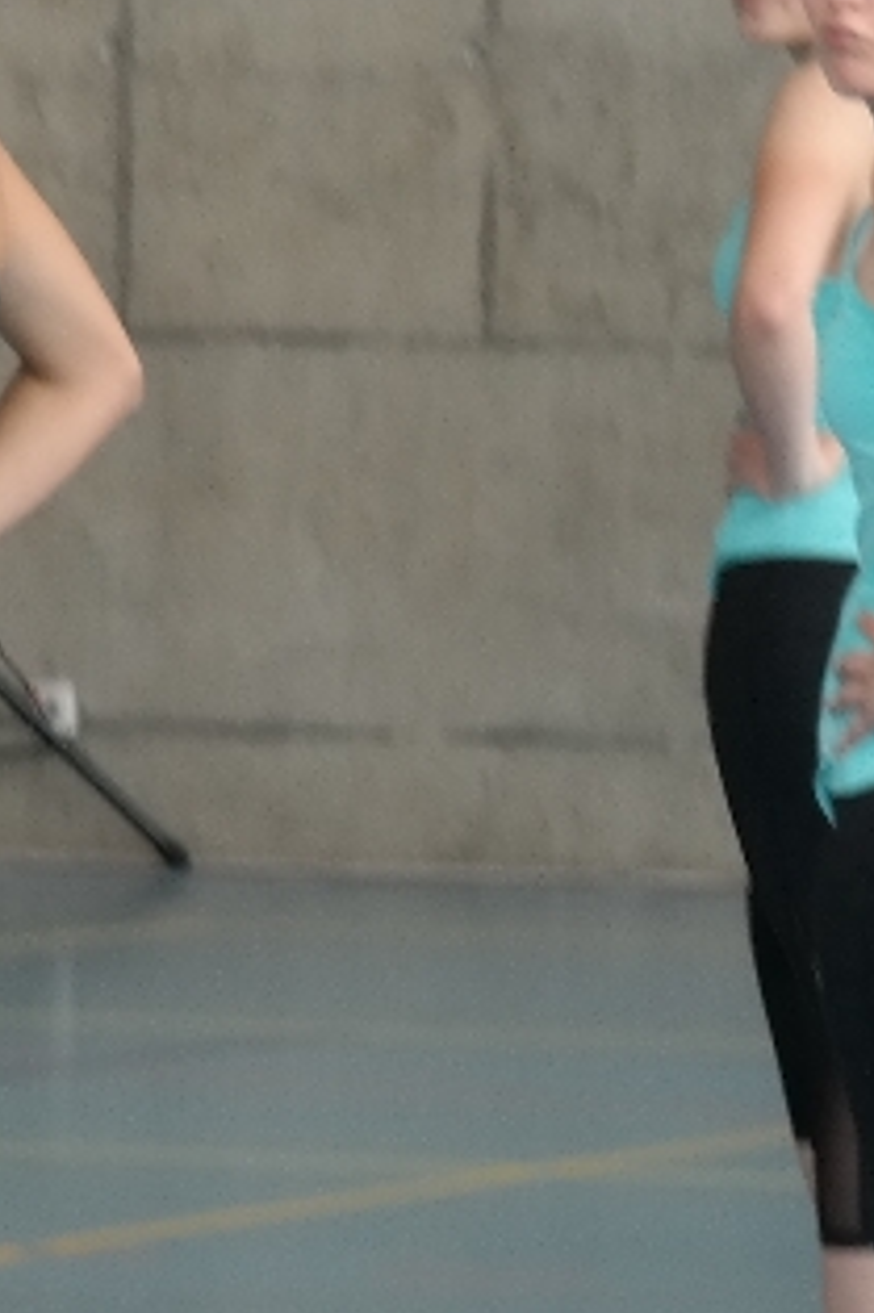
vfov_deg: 4.8
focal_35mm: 428
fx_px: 15602
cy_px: 1292
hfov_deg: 3.2
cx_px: 1334
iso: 400
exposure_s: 1/80
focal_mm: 55
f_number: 5.6
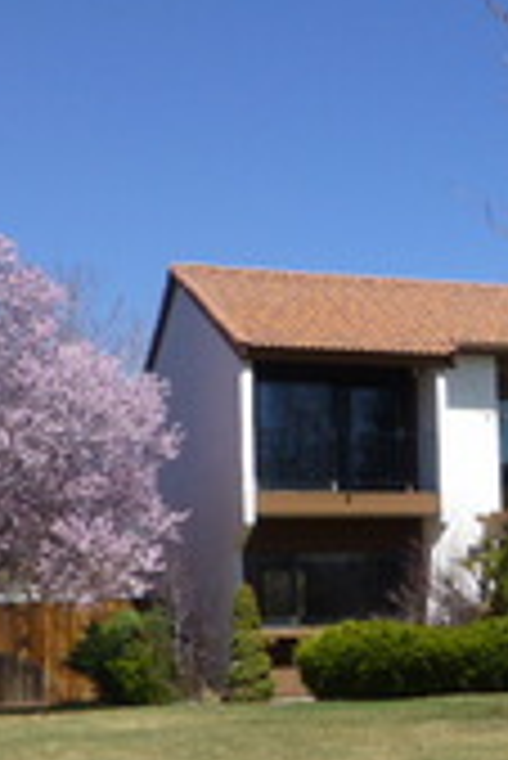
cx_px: 724
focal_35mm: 83
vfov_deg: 24.3
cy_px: 508
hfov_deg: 15.4
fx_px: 1753
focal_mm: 6.9
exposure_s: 1/1000
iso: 100
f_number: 3.9
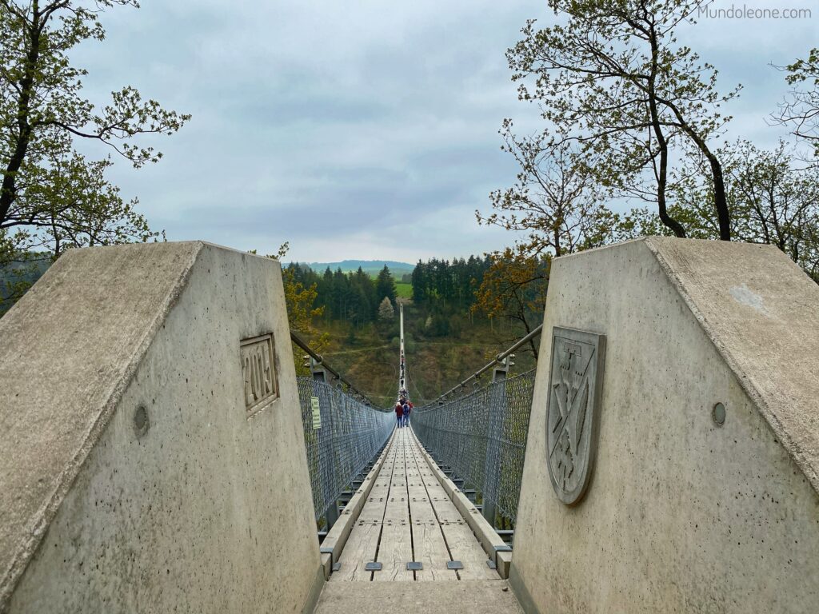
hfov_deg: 67.3
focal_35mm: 26
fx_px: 615
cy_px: 307
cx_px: 410
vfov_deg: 53.1
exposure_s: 1/2817
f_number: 1.8
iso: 32
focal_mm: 4.25
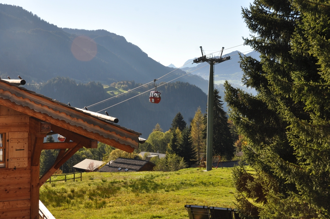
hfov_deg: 33.4
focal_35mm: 60
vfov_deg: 22.6
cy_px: 110
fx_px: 549
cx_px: 165
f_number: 10
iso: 200
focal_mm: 40
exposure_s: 1/200
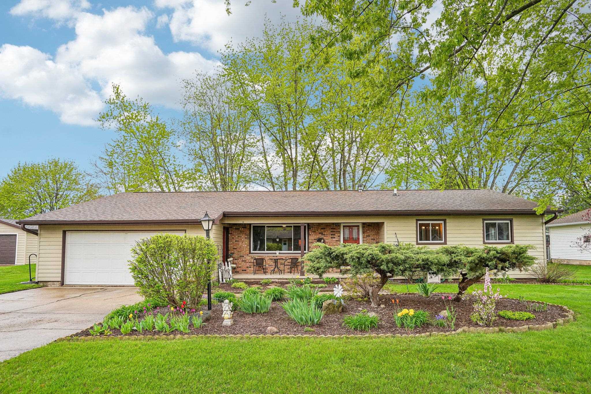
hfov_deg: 90.0
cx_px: 296
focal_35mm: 18
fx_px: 295
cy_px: 197
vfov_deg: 67.4
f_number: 8
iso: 100
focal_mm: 18
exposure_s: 1/40
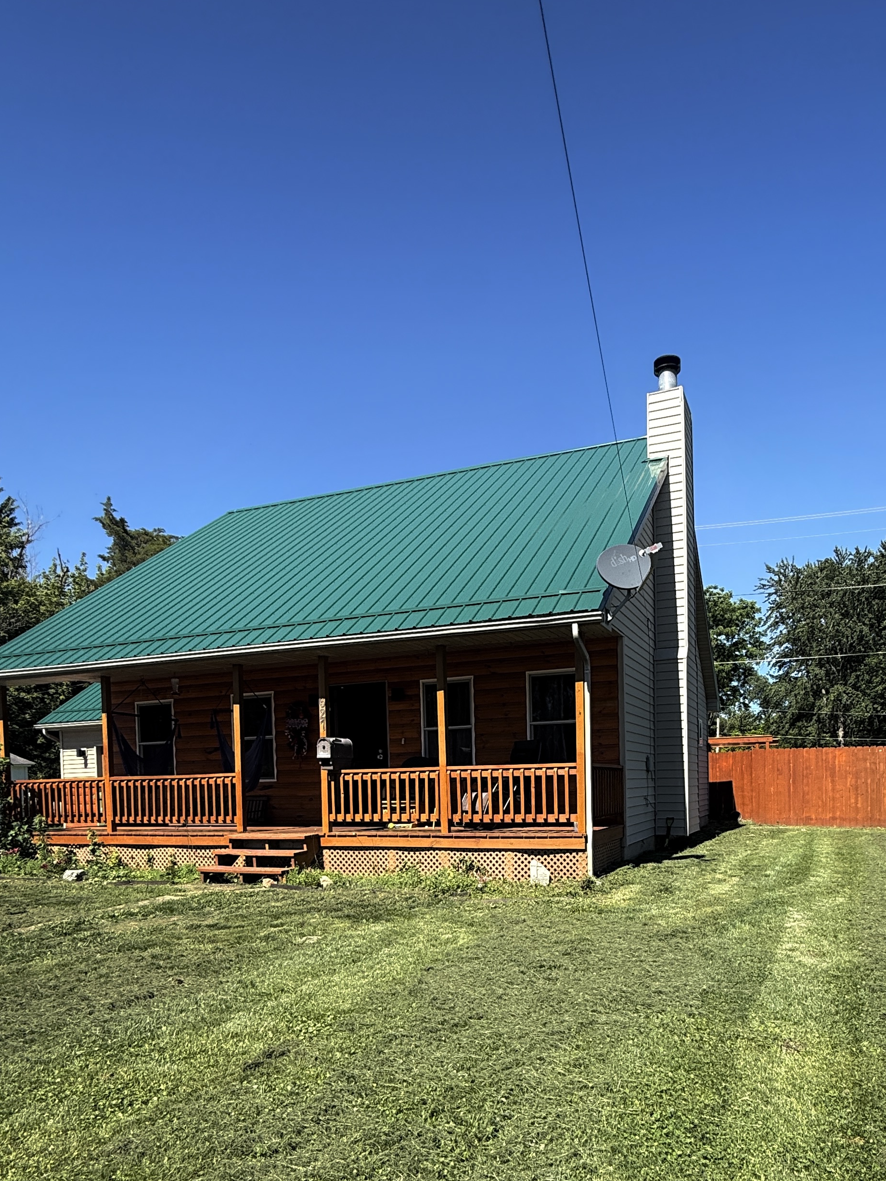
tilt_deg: -2.8
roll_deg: +0.2
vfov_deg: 71.0
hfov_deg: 58.5
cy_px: 818
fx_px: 785
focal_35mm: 23
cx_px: 518
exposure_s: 1/1068
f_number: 2.2
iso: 50
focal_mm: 2.22
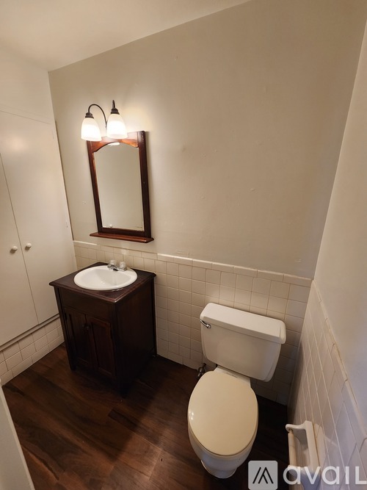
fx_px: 184
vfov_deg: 106.2
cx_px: 184
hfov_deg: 89.9
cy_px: 245
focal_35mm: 13
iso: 250
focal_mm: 2.2
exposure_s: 1/60
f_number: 2.2
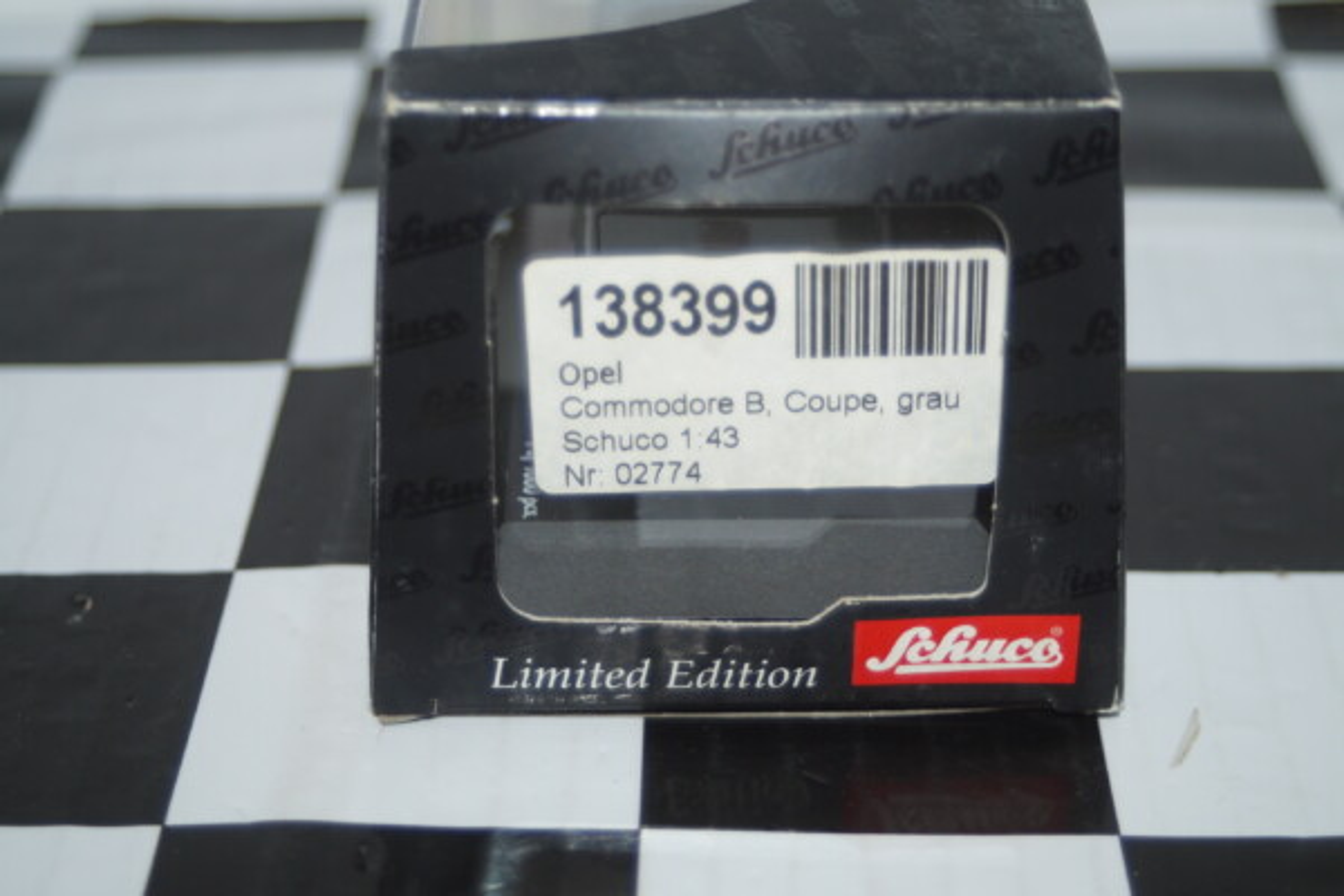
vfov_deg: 16.6
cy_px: 448
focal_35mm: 82
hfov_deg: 24.6
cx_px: 672
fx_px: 3080
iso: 200
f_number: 5
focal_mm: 55
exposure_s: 1/100
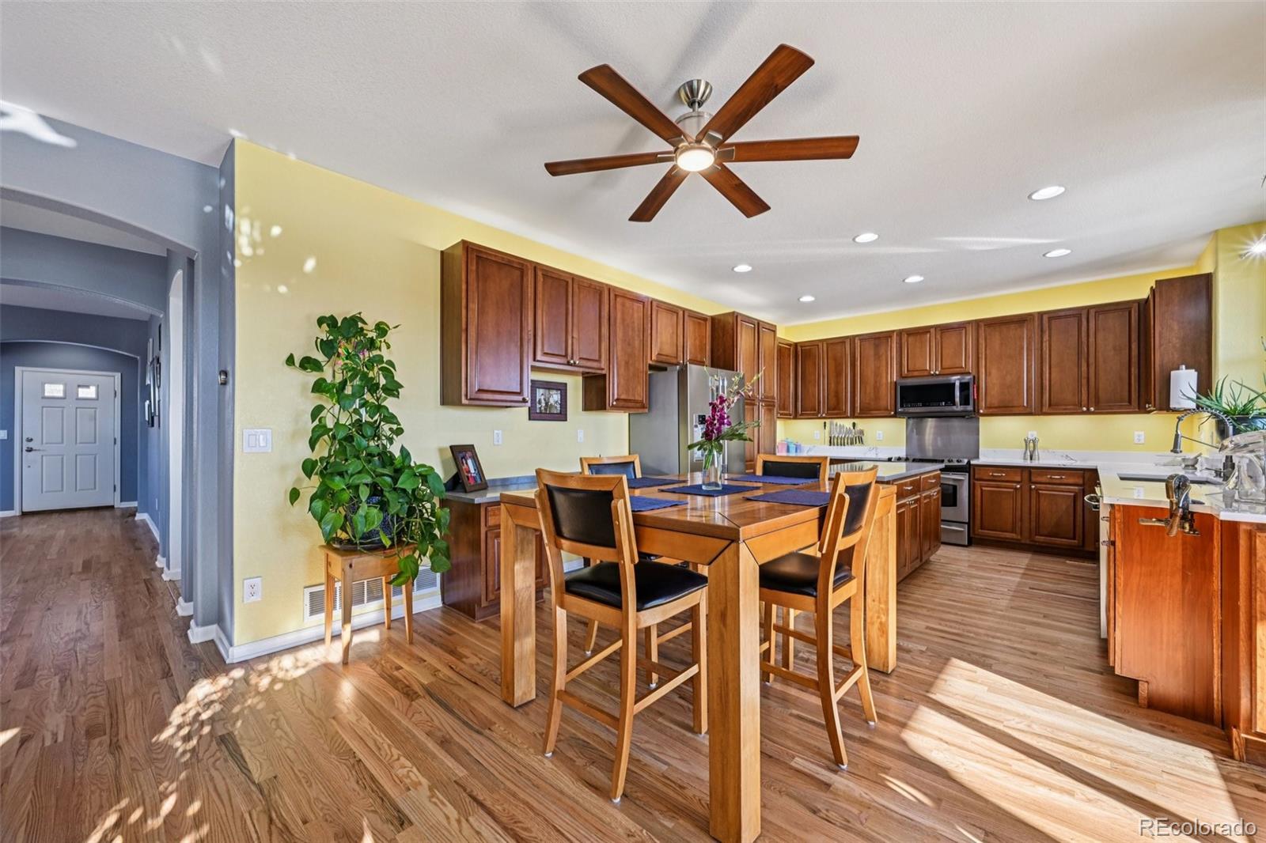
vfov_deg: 81.2
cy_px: 422
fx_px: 492
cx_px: 633
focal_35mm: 14
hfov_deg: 104.3
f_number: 13
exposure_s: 1/15
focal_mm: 14
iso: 320
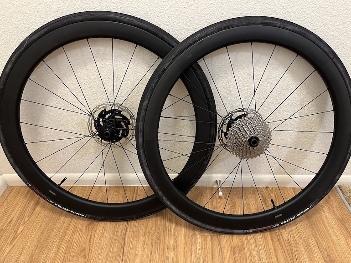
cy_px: 135
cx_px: 177
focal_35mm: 27
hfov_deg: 65.3
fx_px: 274
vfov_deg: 51.4
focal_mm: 5.1
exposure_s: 1/60
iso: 250
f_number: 1.6
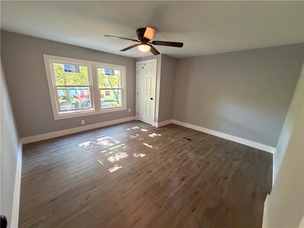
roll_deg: -3.4
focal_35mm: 14
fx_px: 123
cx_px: 152
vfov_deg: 85.7
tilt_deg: -14.4
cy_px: 114
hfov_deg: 102.1
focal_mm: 2.22
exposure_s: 1/60
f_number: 2.2
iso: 640
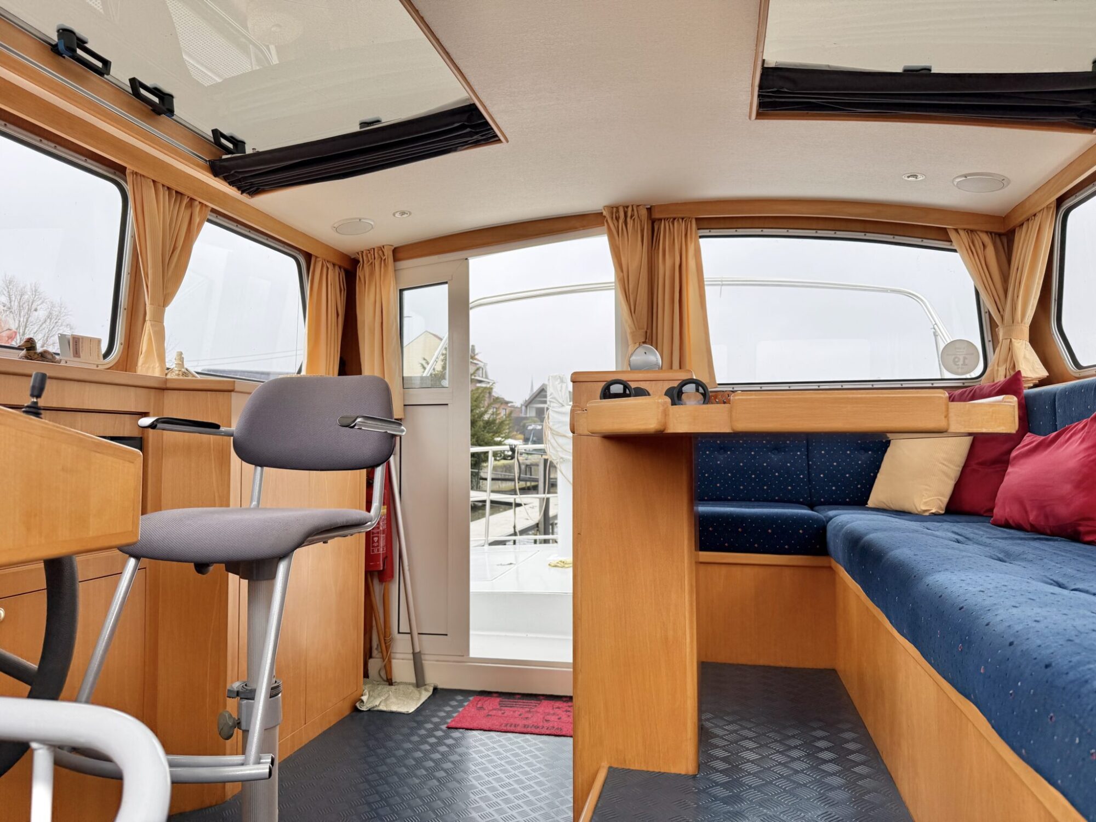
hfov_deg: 71.6
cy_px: 411
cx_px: 548
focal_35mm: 24
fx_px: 760
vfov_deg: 56.8
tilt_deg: +2.7
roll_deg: -0.9
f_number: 1.78
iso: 80
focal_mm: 6.76
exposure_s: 1/288
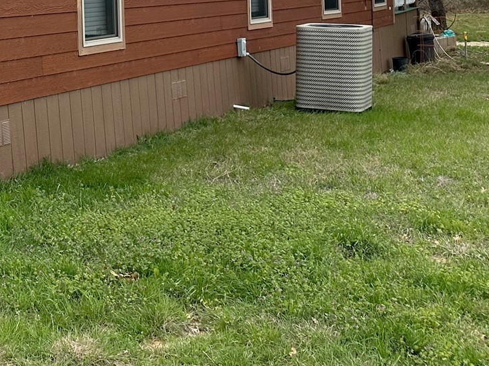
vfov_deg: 20.8
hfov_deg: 26.6
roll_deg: +1.5
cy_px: -14
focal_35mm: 68
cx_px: -28
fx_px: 960
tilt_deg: -0.4
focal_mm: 6.86
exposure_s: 1/3717
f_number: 1.78
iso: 80
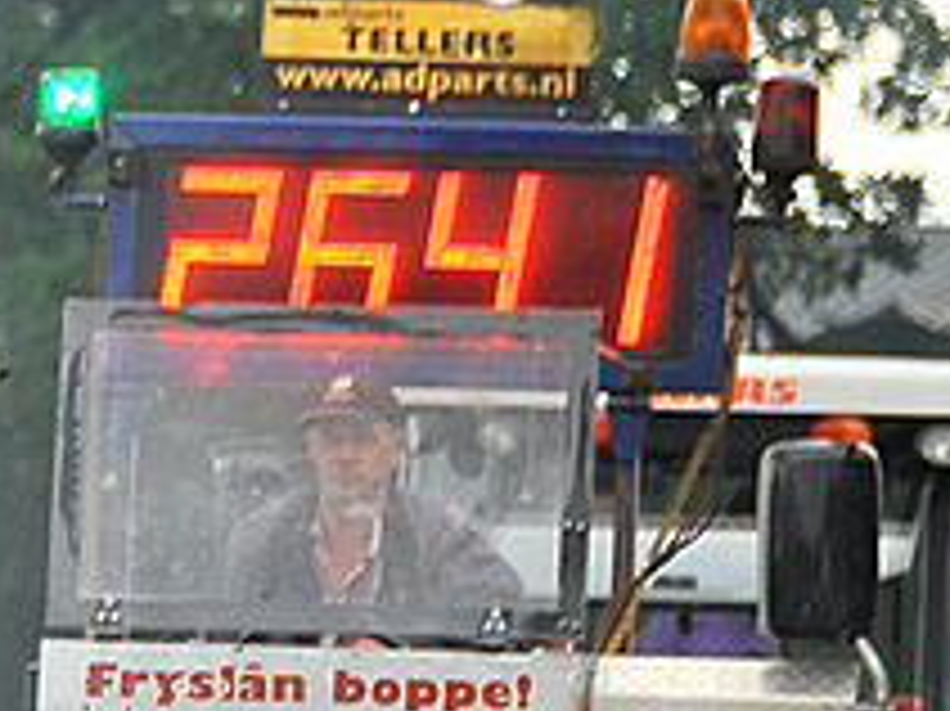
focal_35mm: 1540
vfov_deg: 1.0
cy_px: 945
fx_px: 42240
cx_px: -1139
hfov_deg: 1.3
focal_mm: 220
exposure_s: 1/500
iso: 640
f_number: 5.6
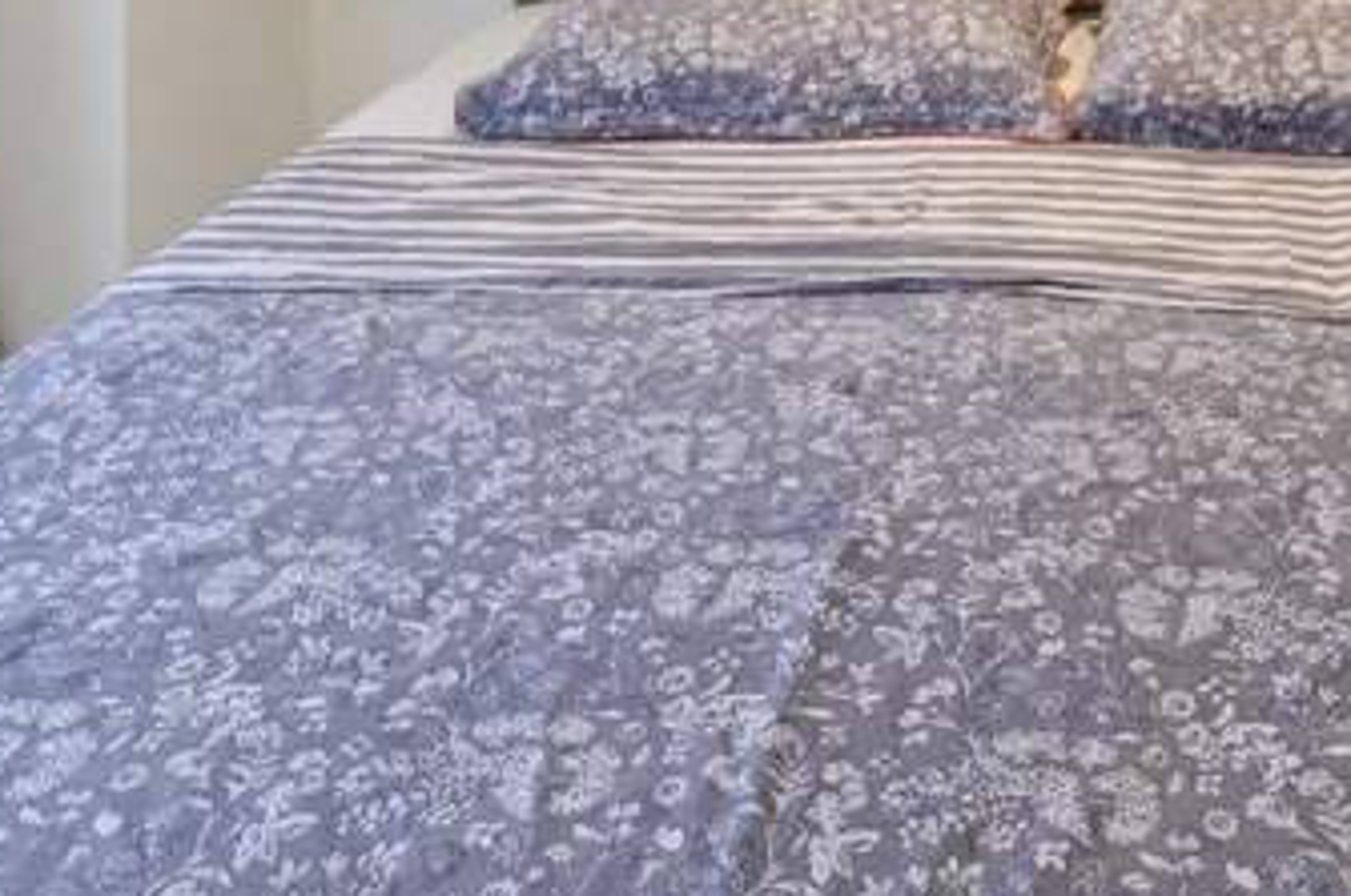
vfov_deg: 29.7
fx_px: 1424
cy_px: -193
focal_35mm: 38
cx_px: 1134
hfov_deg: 47.2
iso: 160
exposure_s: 1/70
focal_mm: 10
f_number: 4.5
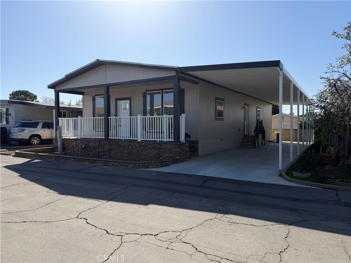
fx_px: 243
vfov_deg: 56.8
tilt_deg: -2.2
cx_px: 176
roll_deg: +0.9
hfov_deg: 71.6
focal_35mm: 24
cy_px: 132
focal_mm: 6.76
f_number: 1.78
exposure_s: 1/4975
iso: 80
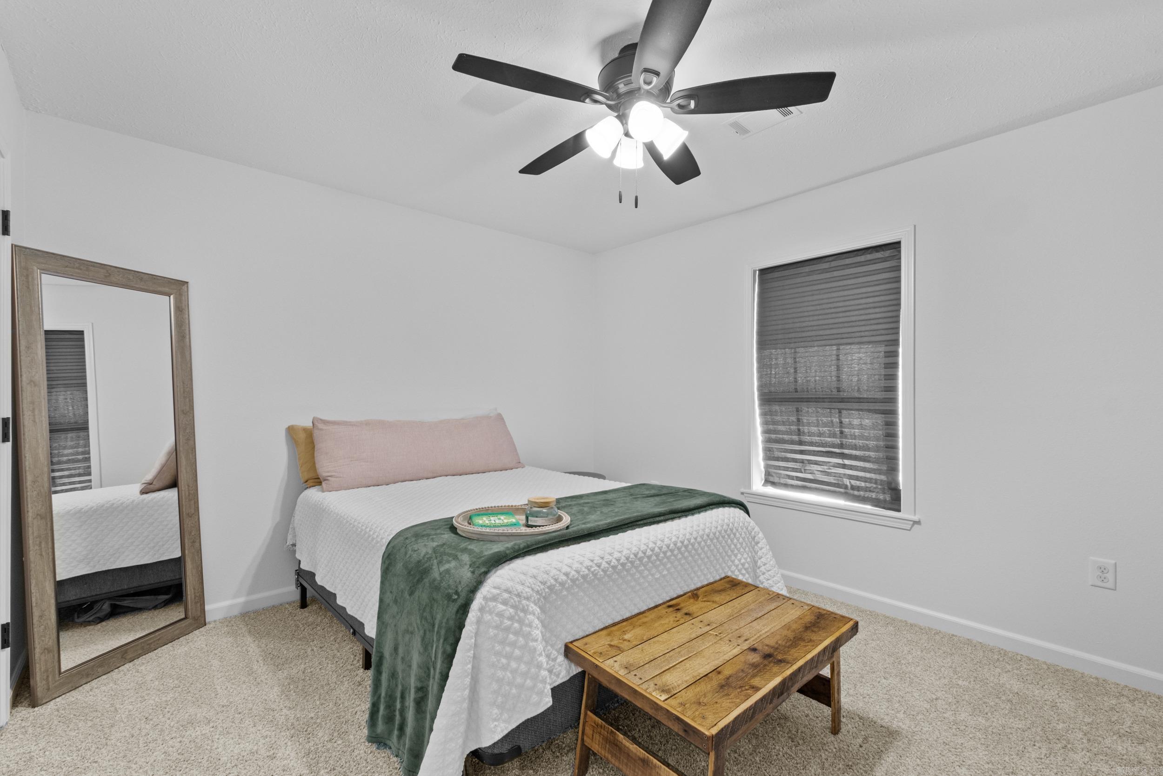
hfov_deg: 100.4
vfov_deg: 77.3
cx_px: 582
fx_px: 485
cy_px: 388
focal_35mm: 15
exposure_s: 2
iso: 400
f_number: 10
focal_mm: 10
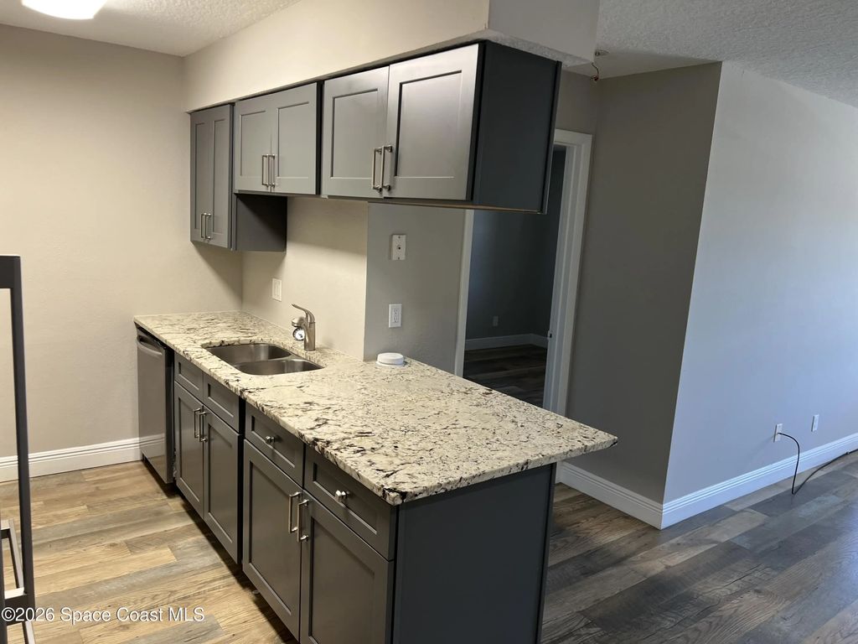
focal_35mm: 26
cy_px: 322
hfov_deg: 67.3
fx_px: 644
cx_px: 429
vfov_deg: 53.1
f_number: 1.5
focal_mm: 5.7
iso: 64
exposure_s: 1/60
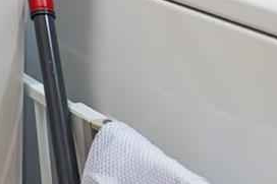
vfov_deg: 9.9
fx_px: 984
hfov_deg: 11.1
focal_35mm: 128
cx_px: -527
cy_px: -188
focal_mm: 17
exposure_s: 1/125
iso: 2500
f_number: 4
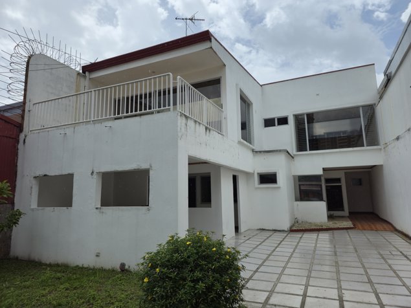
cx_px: 206
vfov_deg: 58.9
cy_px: 154
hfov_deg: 73.9
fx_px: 273
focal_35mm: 23
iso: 12
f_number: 1.7
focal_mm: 6.3
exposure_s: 1/1018
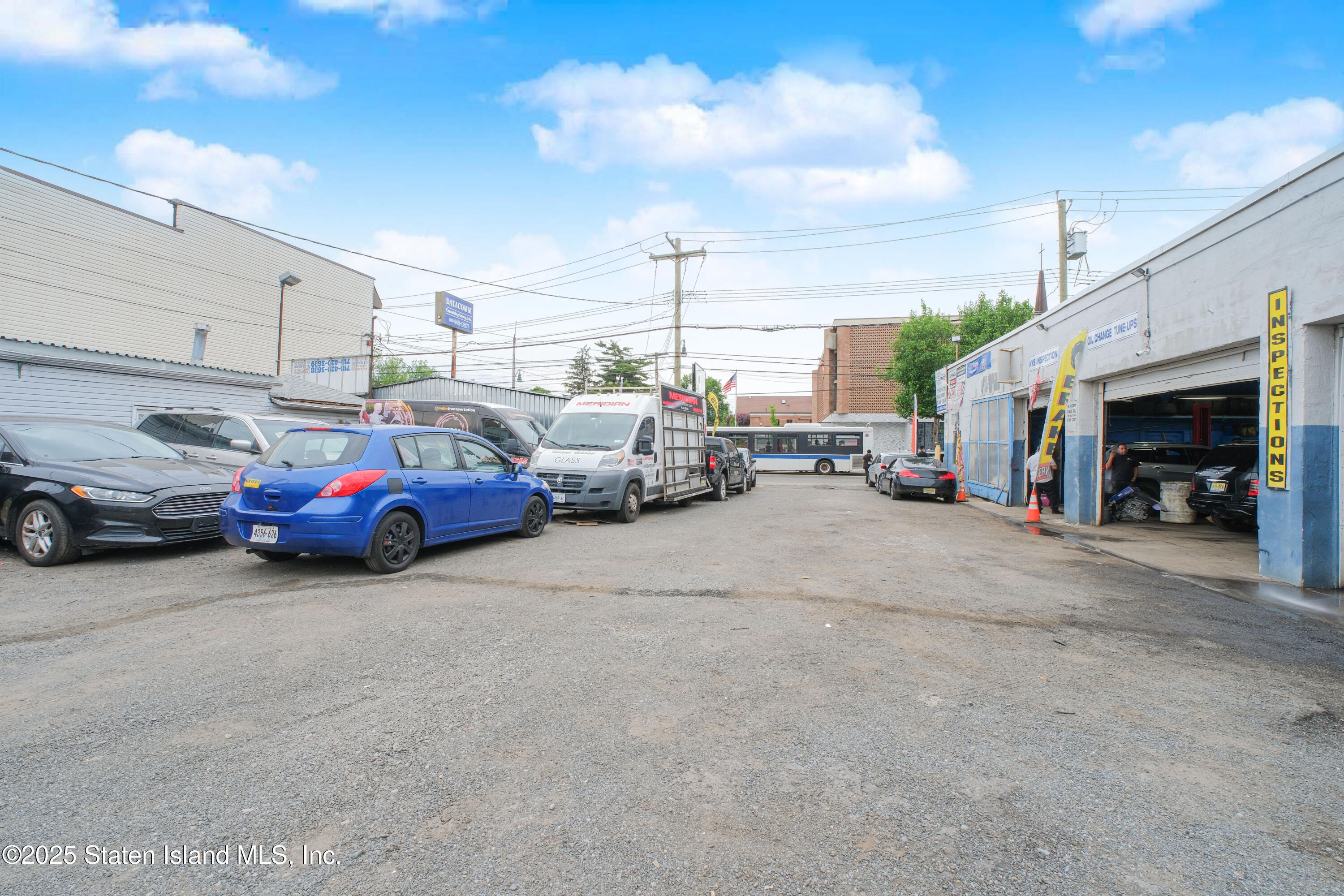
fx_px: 560
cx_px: 672
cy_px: 448
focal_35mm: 15
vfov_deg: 77.3
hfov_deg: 100.4
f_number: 10
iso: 250
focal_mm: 10
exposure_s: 1/60
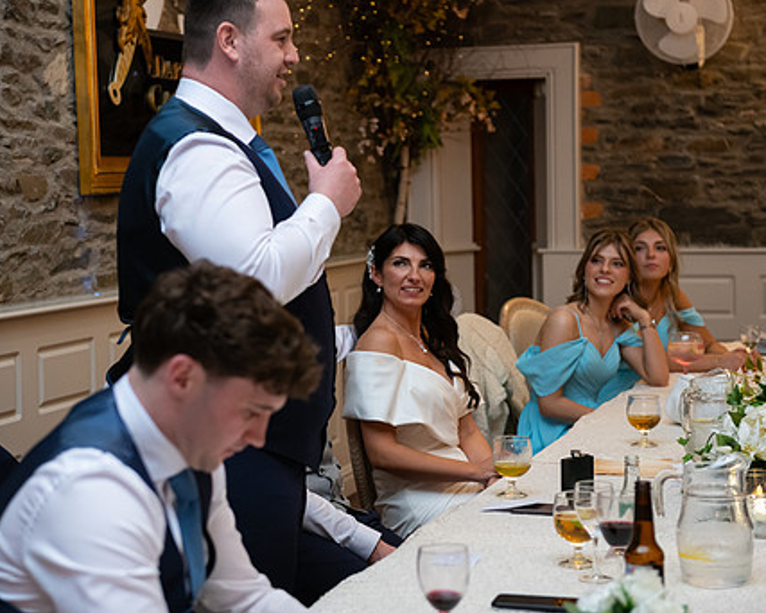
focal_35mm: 79
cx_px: 310
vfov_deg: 19.4
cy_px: 268
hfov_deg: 24.1
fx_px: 1792
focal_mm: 62
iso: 800
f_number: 3.5
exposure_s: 1/160
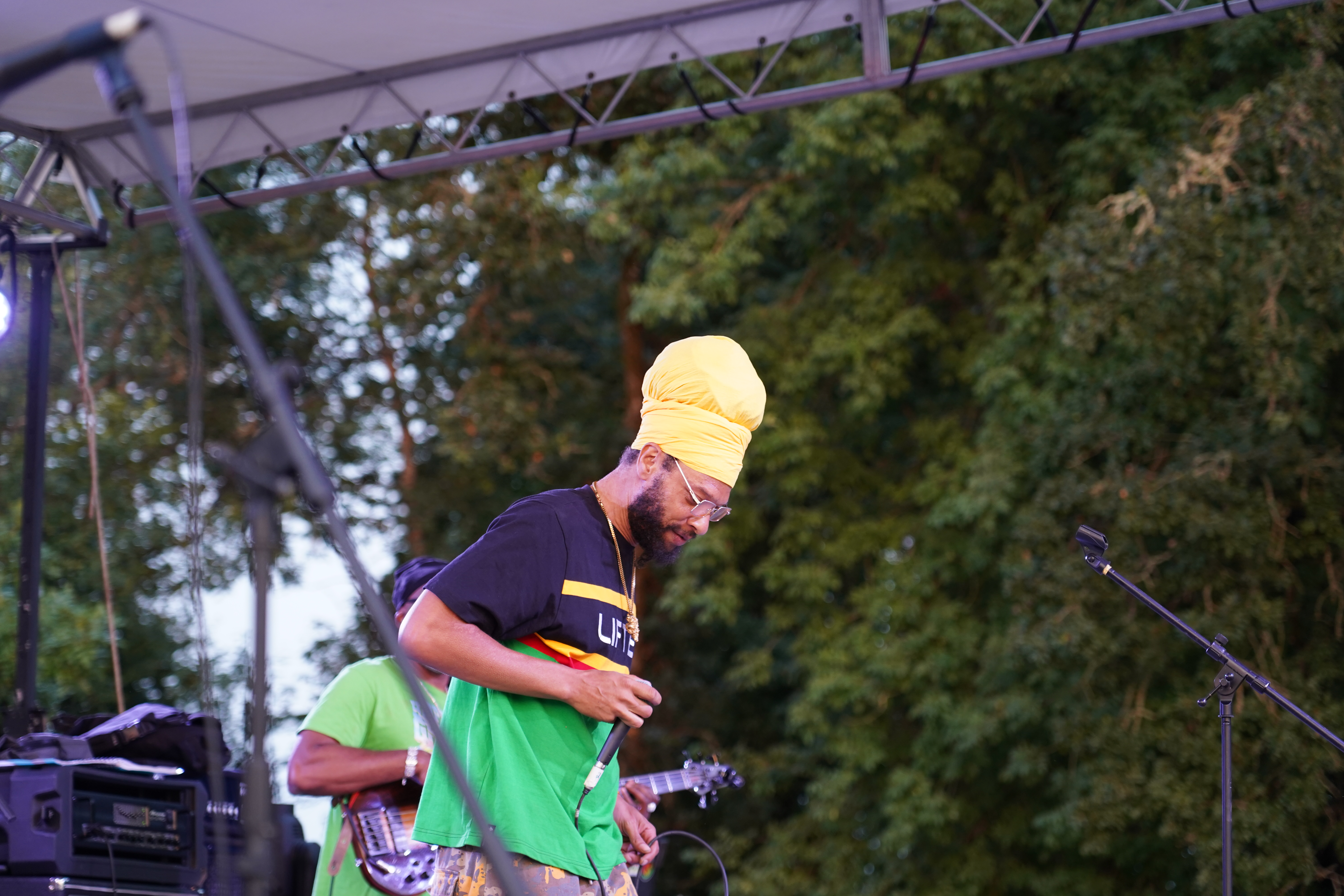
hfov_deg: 19.5
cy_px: 448
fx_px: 3920
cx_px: 672
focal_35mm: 105
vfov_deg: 13.0
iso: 1000
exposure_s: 1/160
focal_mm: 105
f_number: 4
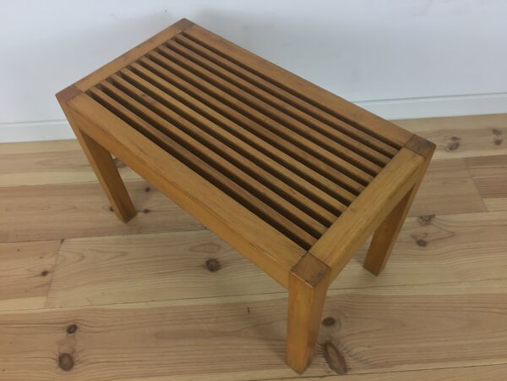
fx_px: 425
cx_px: 254
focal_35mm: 29
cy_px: 190
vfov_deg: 48.2
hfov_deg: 61.7
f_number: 2.2
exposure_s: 1/33
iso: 40
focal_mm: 4.15
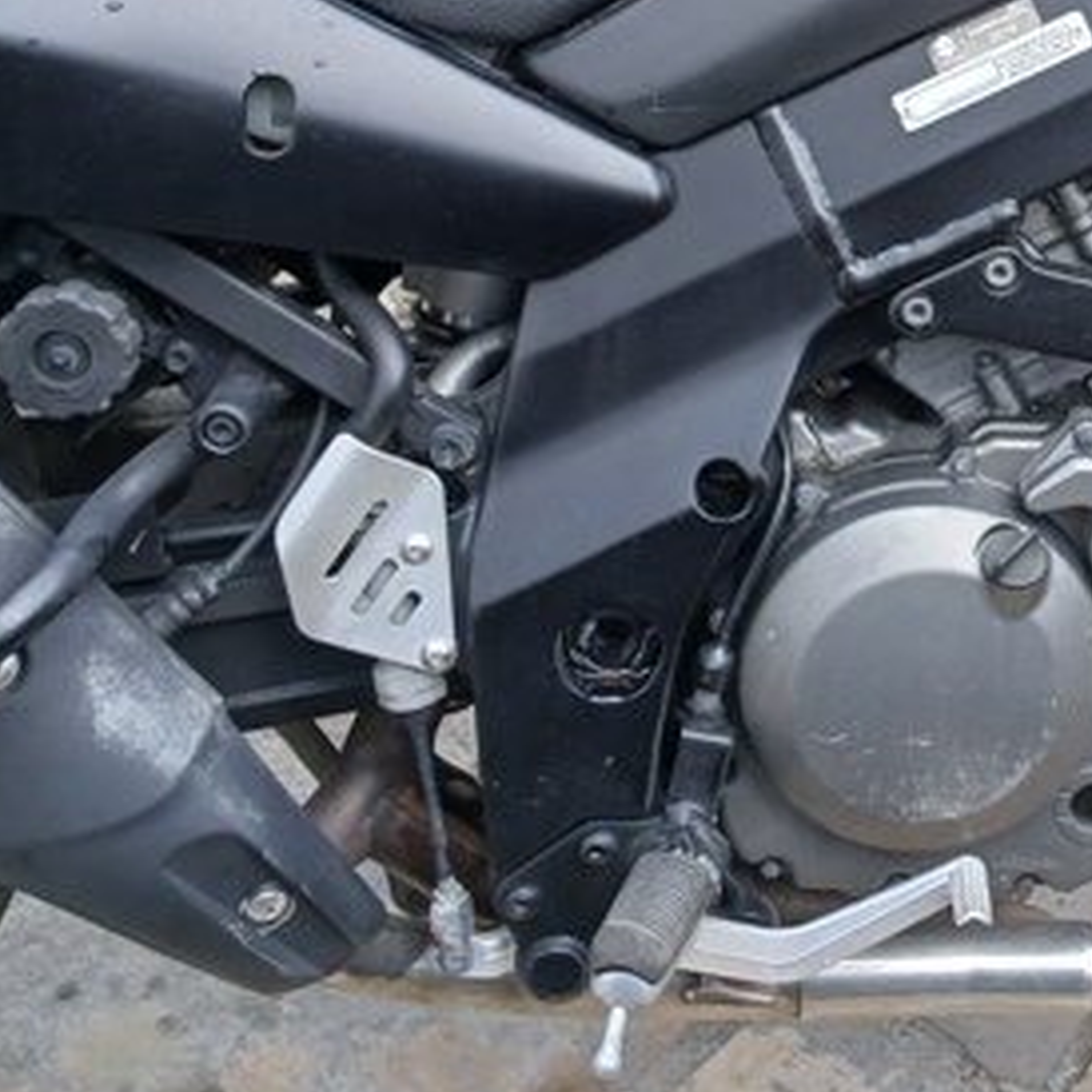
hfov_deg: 24.5
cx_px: 1112
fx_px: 2391
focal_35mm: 67
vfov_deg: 24.9
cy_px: 100
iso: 20
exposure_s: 1/60
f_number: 1.8
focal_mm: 3.98
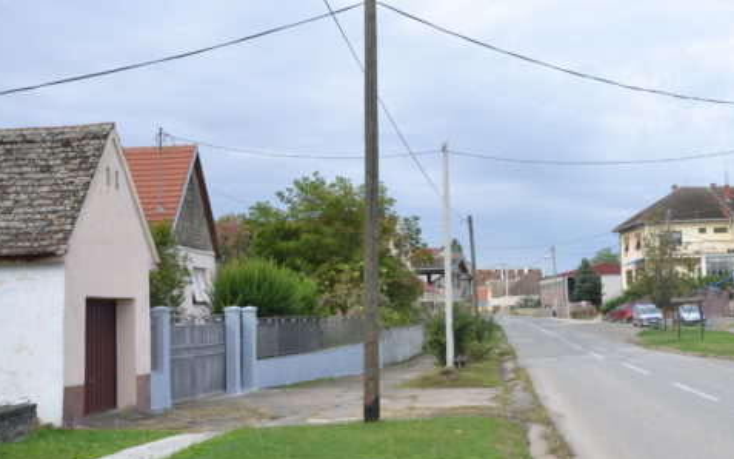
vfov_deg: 24.9
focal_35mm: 52
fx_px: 1037
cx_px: 583
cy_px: 184
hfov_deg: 37.6
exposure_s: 1/80
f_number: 7.1
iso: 100
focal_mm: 21
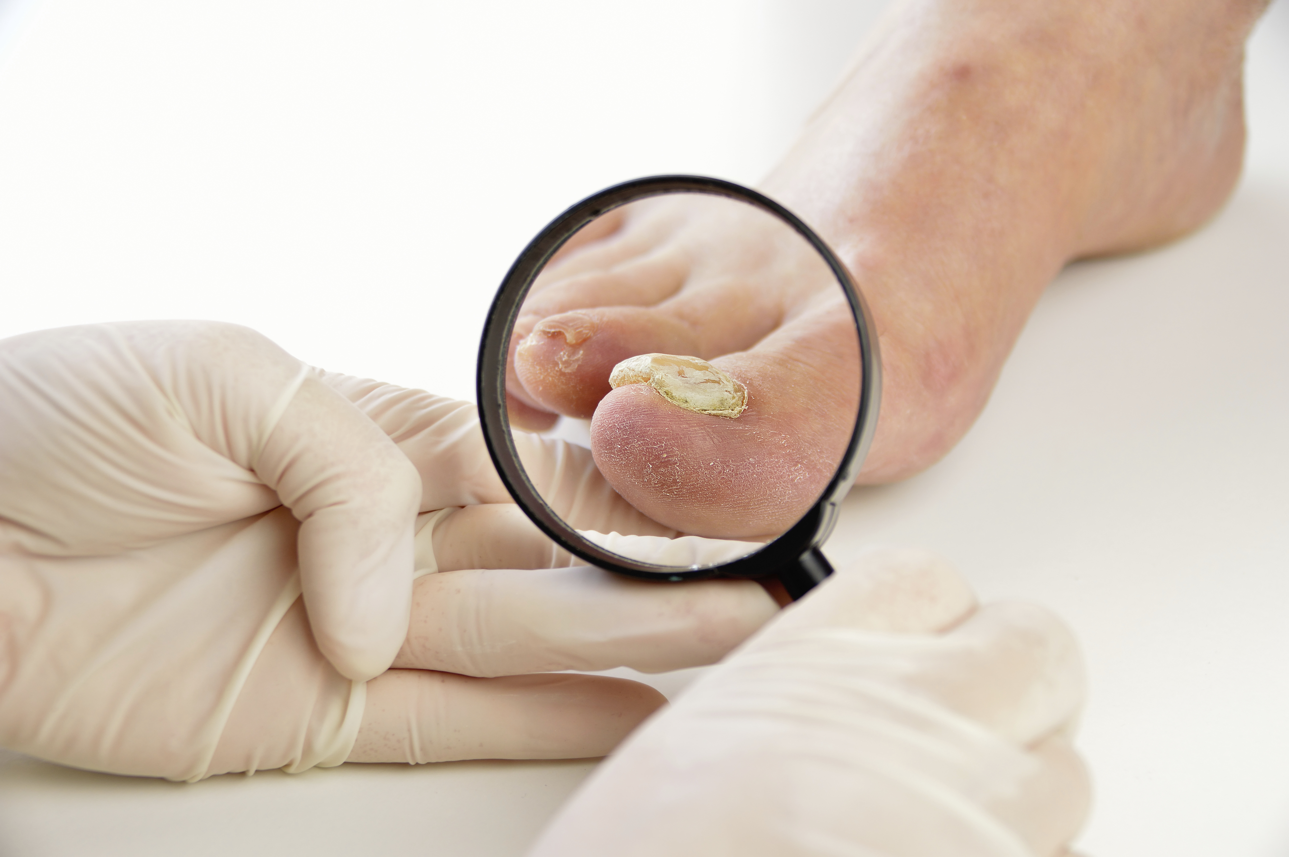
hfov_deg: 33.4
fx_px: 2146
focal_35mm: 60
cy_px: 428
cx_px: 644
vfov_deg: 22.6
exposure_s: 1/50
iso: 200
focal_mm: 40
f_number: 4.5
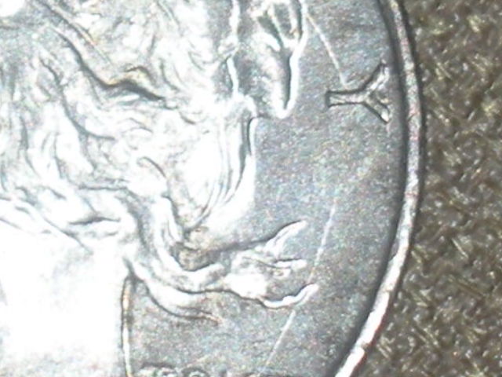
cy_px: 188
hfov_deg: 24.1
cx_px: 251
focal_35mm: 81
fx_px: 1175
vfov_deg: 18.2
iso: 64
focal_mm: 14.2
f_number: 4.8
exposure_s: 1/125
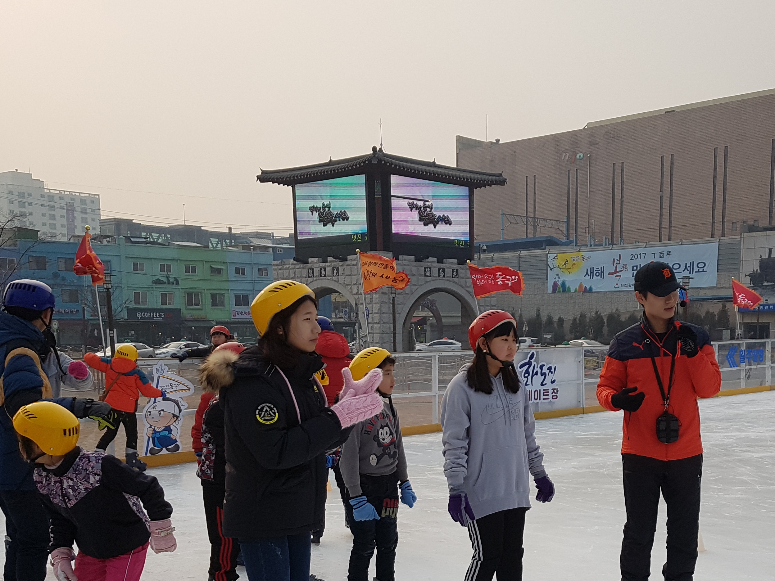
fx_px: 940
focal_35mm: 42
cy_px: 399
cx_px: 497
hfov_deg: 44.3
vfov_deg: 34.0
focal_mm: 4.2
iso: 50
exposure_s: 1/2944
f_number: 1.7
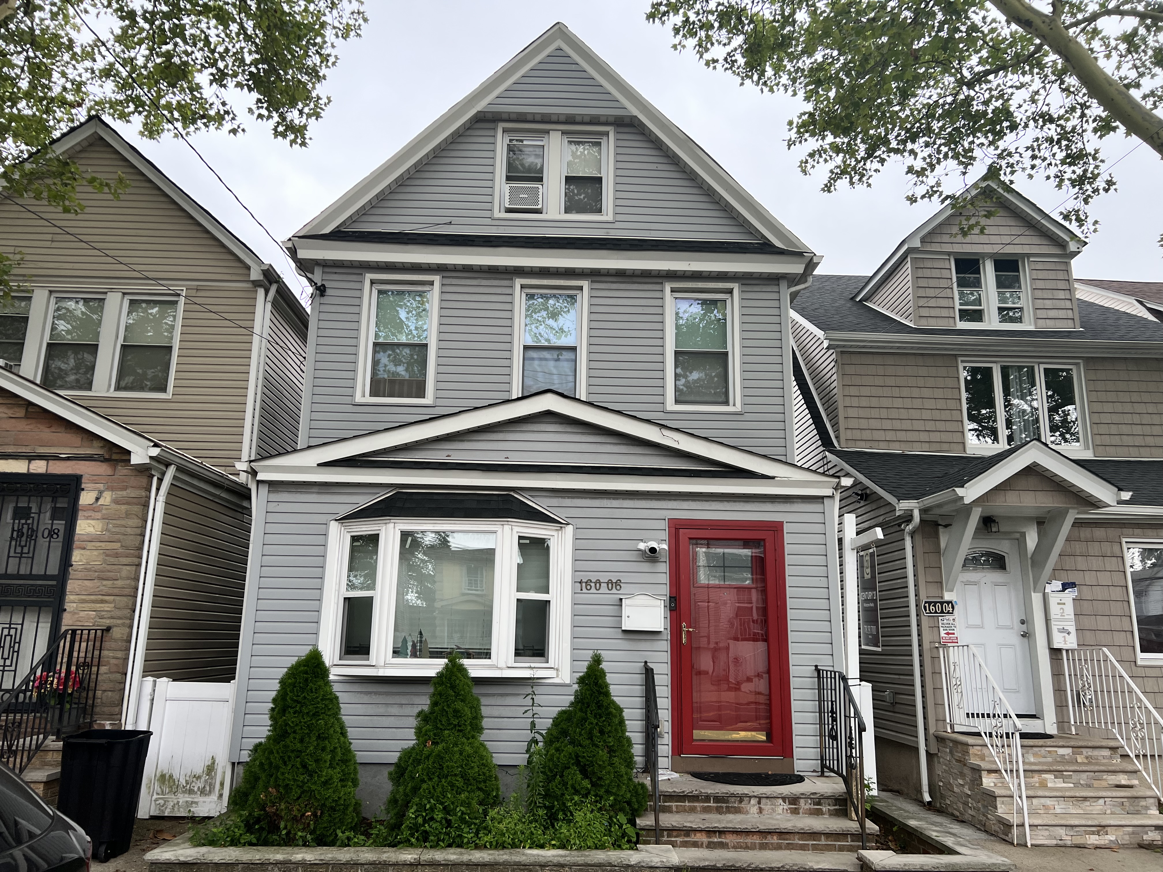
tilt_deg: +11.9
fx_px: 874
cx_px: 582
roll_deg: -1.2
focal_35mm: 26
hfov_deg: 67.3
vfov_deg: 53.1
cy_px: 436
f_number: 1.5
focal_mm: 5.7
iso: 64
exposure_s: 1/121
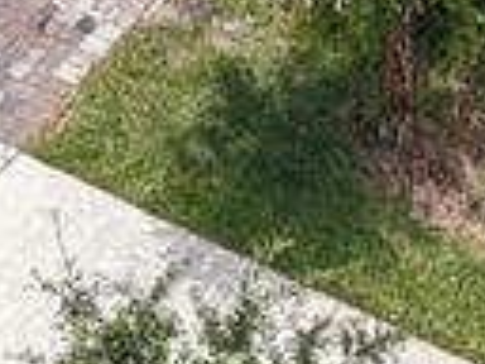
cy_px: -637
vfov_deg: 7.1
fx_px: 2690
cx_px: 413
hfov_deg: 10.3
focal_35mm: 192
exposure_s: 1/4000
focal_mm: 8.67
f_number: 1.8
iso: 180
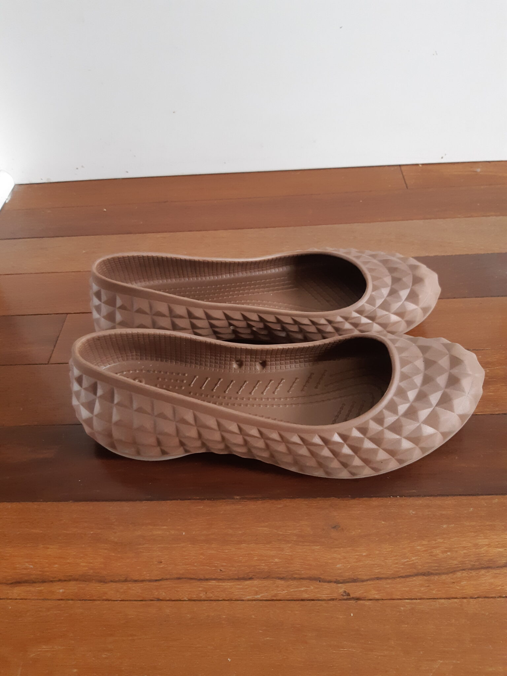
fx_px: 508
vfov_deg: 67.3
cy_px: 338
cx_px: 254
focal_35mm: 26
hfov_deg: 53.1
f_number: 1.7
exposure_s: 1/40
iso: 250
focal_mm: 3.93
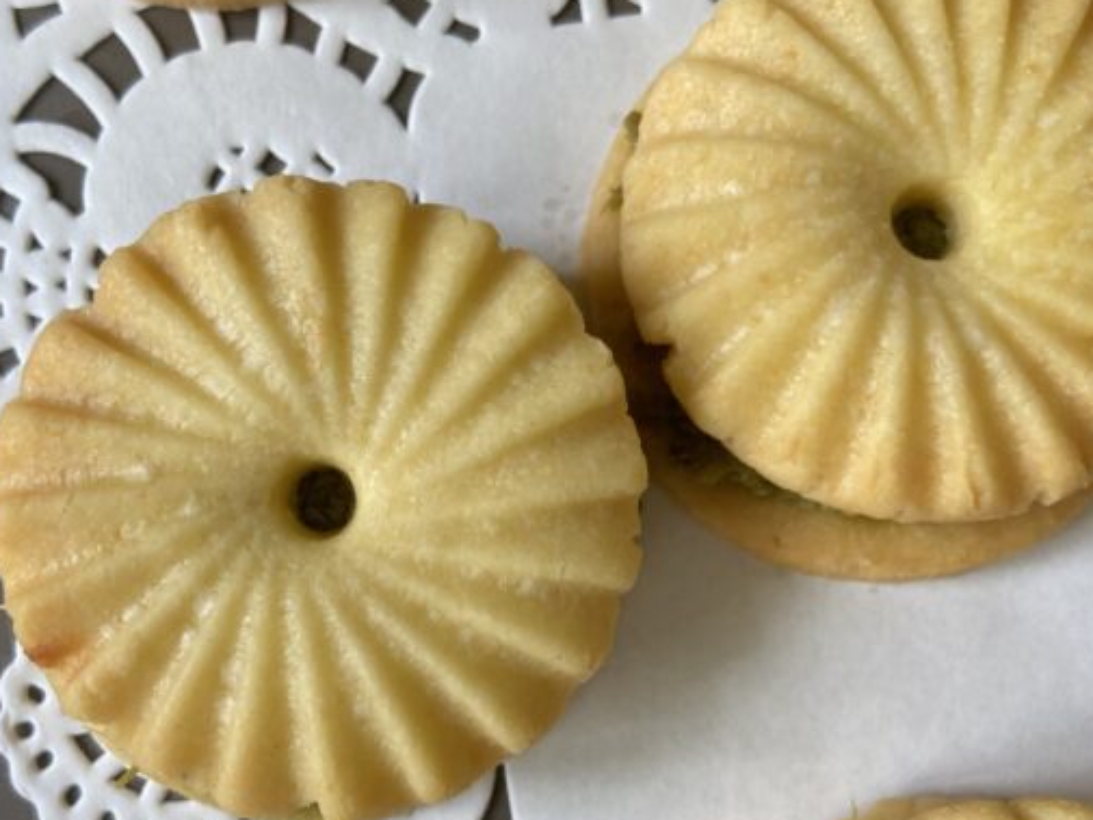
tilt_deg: -88.1
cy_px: 528
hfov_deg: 54.8
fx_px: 1042
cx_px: 421
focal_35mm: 33
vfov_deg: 42.5
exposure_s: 1/121
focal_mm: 4.25
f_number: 1.8
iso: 125
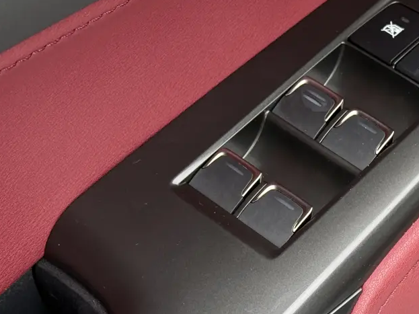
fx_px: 1343
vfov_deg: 13.3
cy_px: 221
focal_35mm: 111
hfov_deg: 17.5
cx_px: 373
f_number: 1.78
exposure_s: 1/75
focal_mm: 6.76
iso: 160
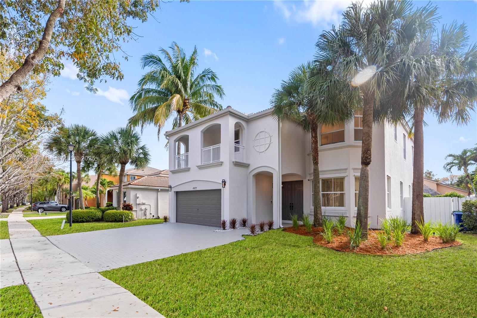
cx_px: 238
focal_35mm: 16
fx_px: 212
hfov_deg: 96.7
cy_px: 159
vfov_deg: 73.7
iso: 100
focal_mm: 16
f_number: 5
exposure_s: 1/200
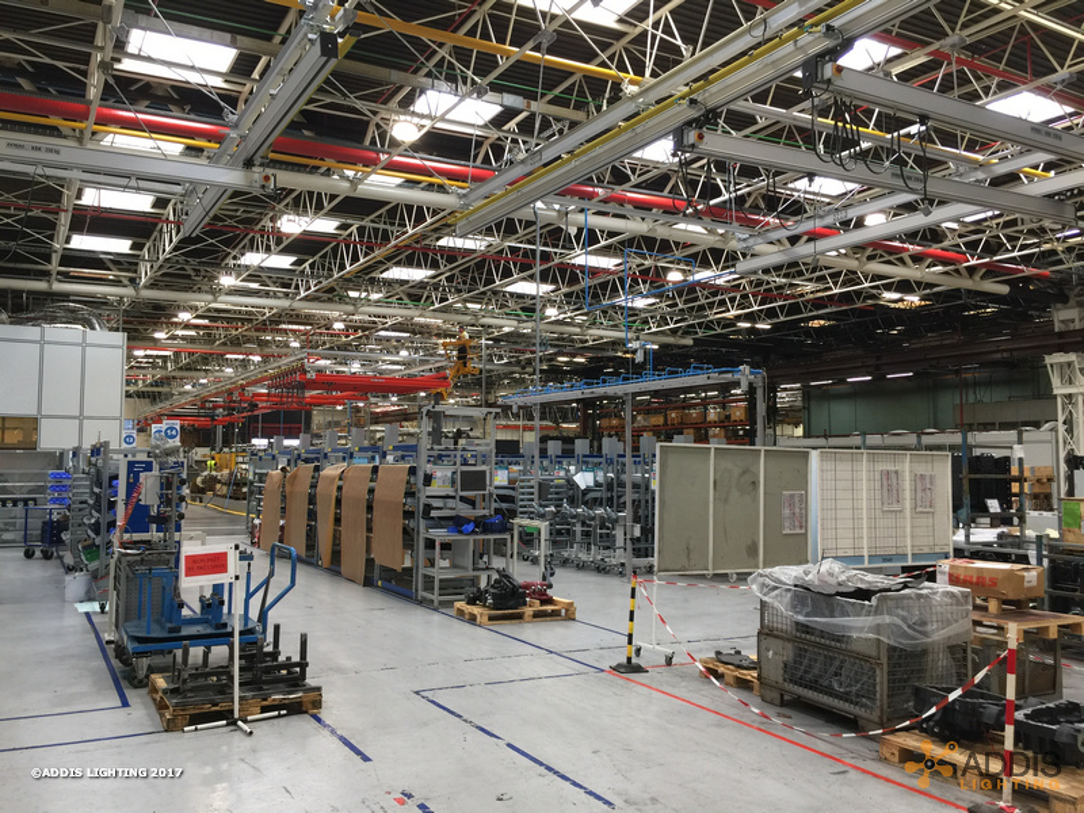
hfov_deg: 61.7
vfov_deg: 48.2
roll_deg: -0.2
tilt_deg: +3.2
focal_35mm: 29
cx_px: 542
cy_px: 406
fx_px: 908
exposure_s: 1/33
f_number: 2.2
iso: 40
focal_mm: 4.15
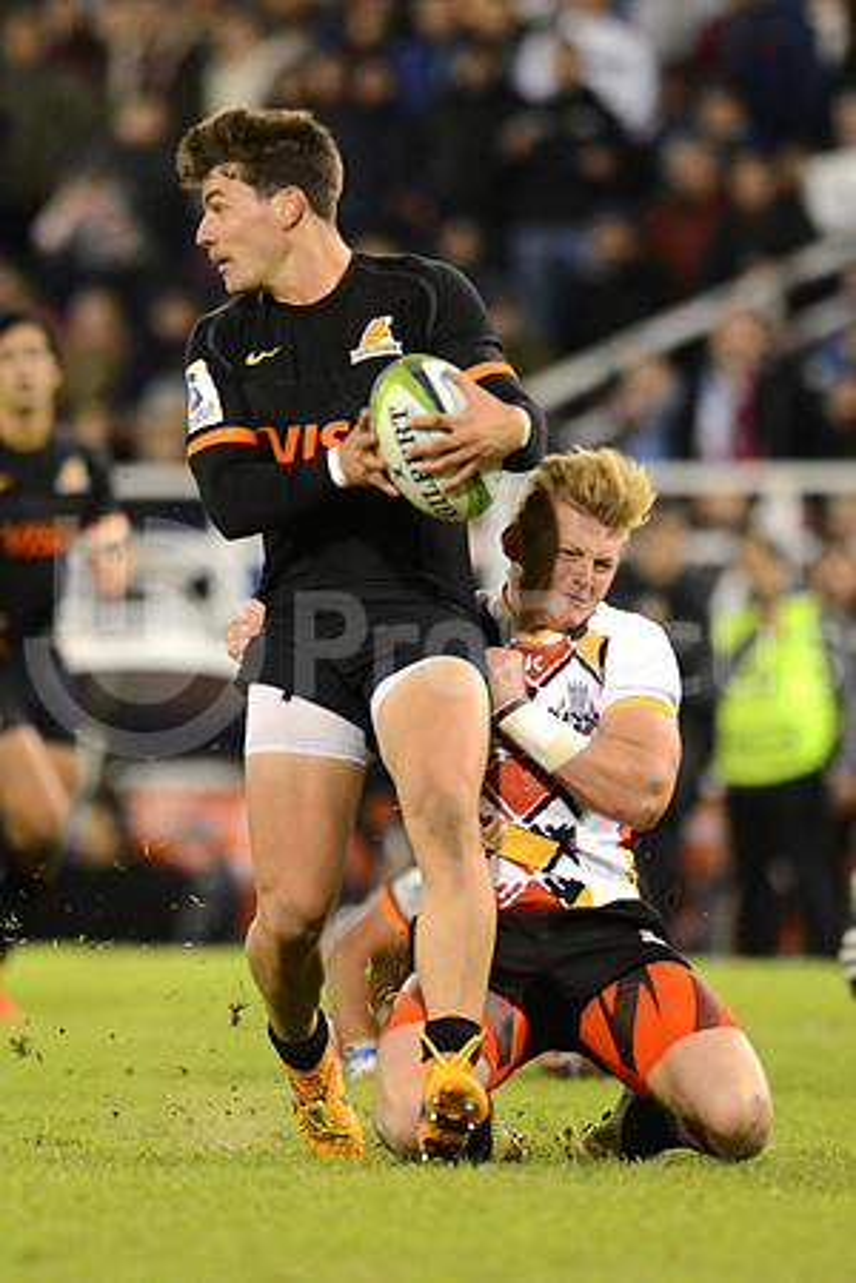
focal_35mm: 300
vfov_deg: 6.9
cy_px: 642
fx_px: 10699
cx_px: 428
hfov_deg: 4.6
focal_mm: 300
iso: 3200
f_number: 2.8
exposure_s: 1/800
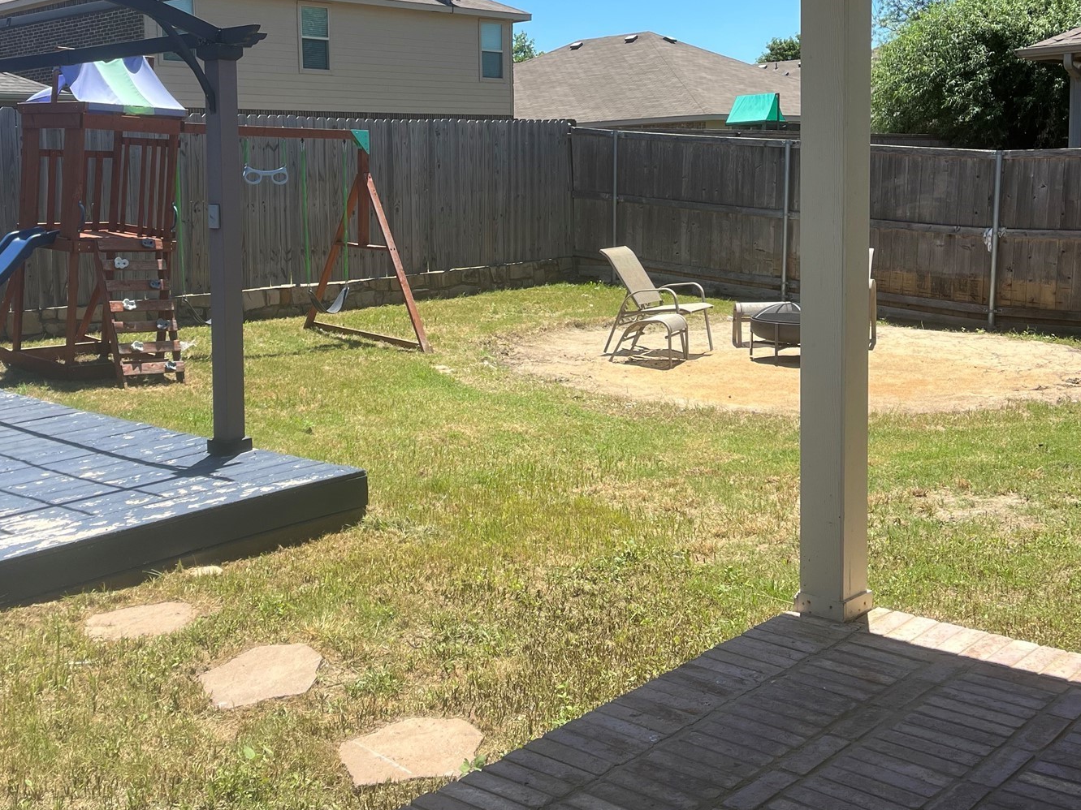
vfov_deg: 35.7
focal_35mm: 40
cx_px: 377
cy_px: 297
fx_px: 1249
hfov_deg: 46.2
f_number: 1.6
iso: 50
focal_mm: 5.1
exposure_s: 1/2268
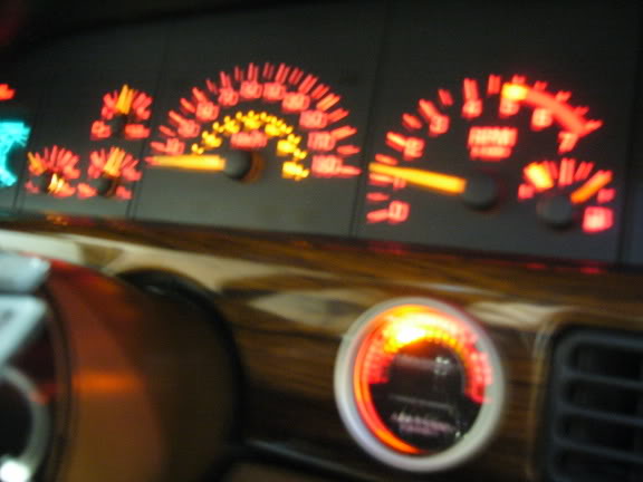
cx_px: 322
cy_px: 241
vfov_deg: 40.7
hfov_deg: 52.6
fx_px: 650
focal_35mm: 35
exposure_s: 1.3
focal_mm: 5.8
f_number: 2.8
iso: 400
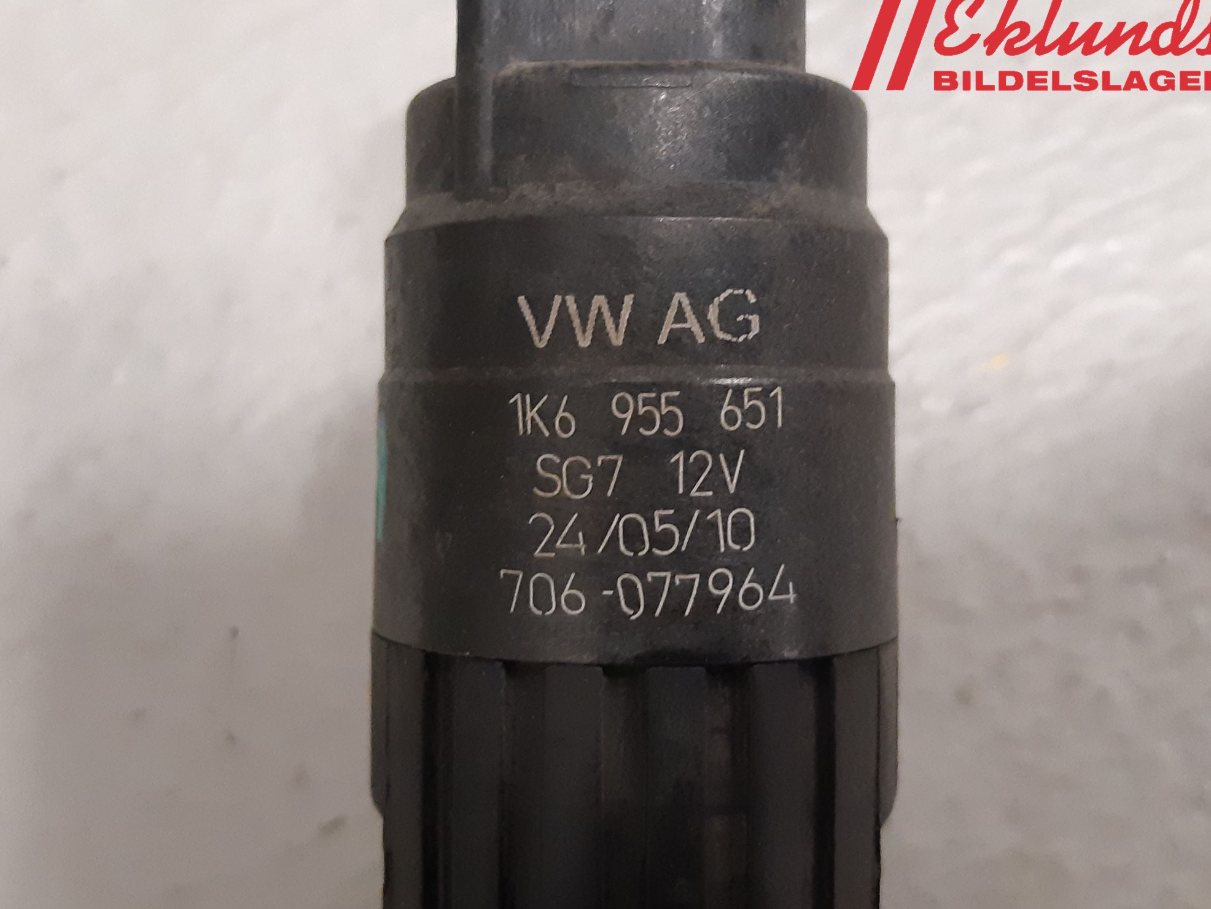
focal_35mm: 27
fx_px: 945
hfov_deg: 65.3
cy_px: 458
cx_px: 599
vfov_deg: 51.4
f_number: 1.7
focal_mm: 3.93
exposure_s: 1/50
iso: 320
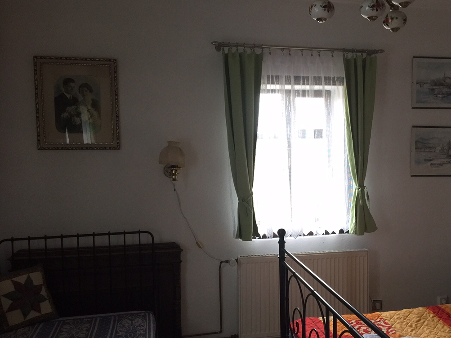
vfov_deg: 38.6
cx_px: 282
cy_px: 190
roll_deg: -0.7
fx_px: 482
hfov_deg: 49.7
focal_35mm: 37
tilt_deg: -2.6
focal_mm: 4.15
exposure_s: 1/17
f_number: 2.2
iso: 100
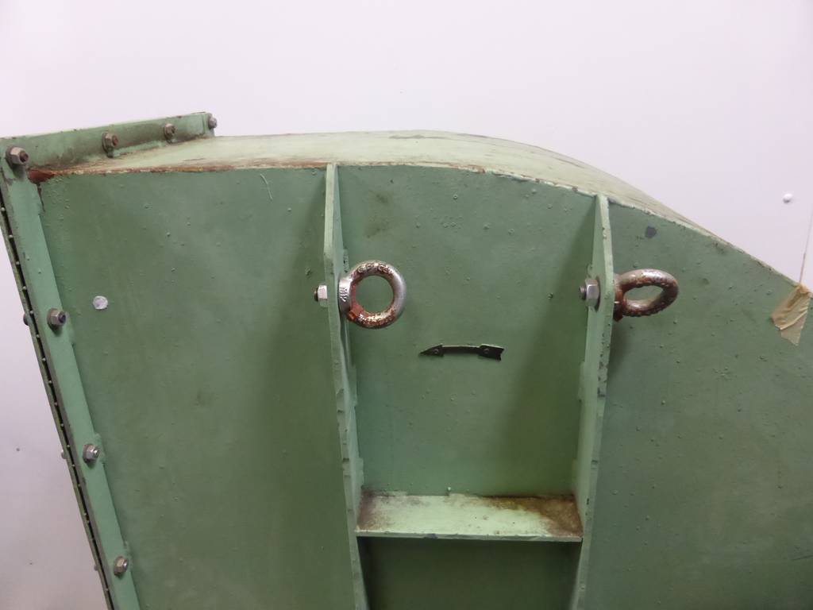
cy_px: 305
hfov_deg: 69.4
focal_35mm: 25
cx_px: 406
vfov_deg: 54.9
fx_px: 587
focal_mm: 4.3
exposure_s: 1/25
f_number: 3.3
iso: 800
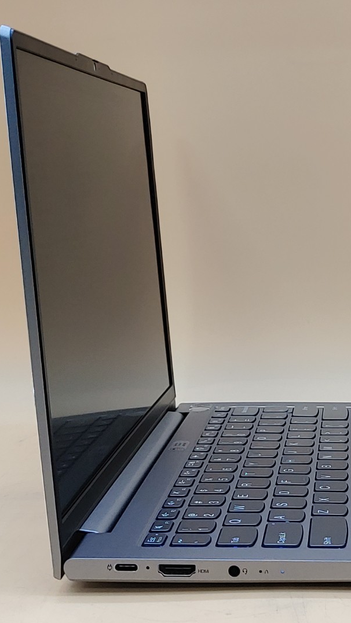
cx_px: 306
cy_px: 312
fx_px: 1108
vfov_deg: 31.4
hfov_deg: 17.8
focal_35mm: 67
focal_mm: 4.36
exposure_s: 1/110
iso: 50
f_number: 1.8
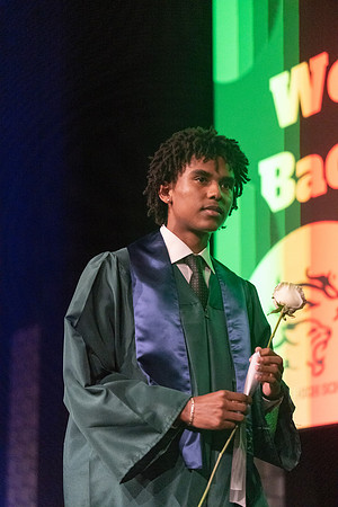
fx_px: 1169
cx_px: 169
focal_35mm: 83
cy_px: 254
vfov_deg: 24.5
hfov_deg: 16.5
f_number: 2.8
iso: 16000
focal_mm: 83
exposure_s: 1/1000
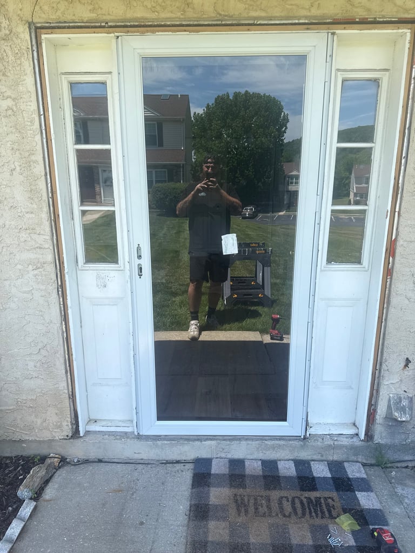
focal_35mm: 24
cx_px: 208
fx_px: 383
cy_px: 276
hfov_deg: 56.8
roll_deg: -0.8
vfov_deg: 71.6
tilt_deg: -11.9
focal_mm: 6.76
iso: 100
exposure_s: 1/1553
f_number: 1.78
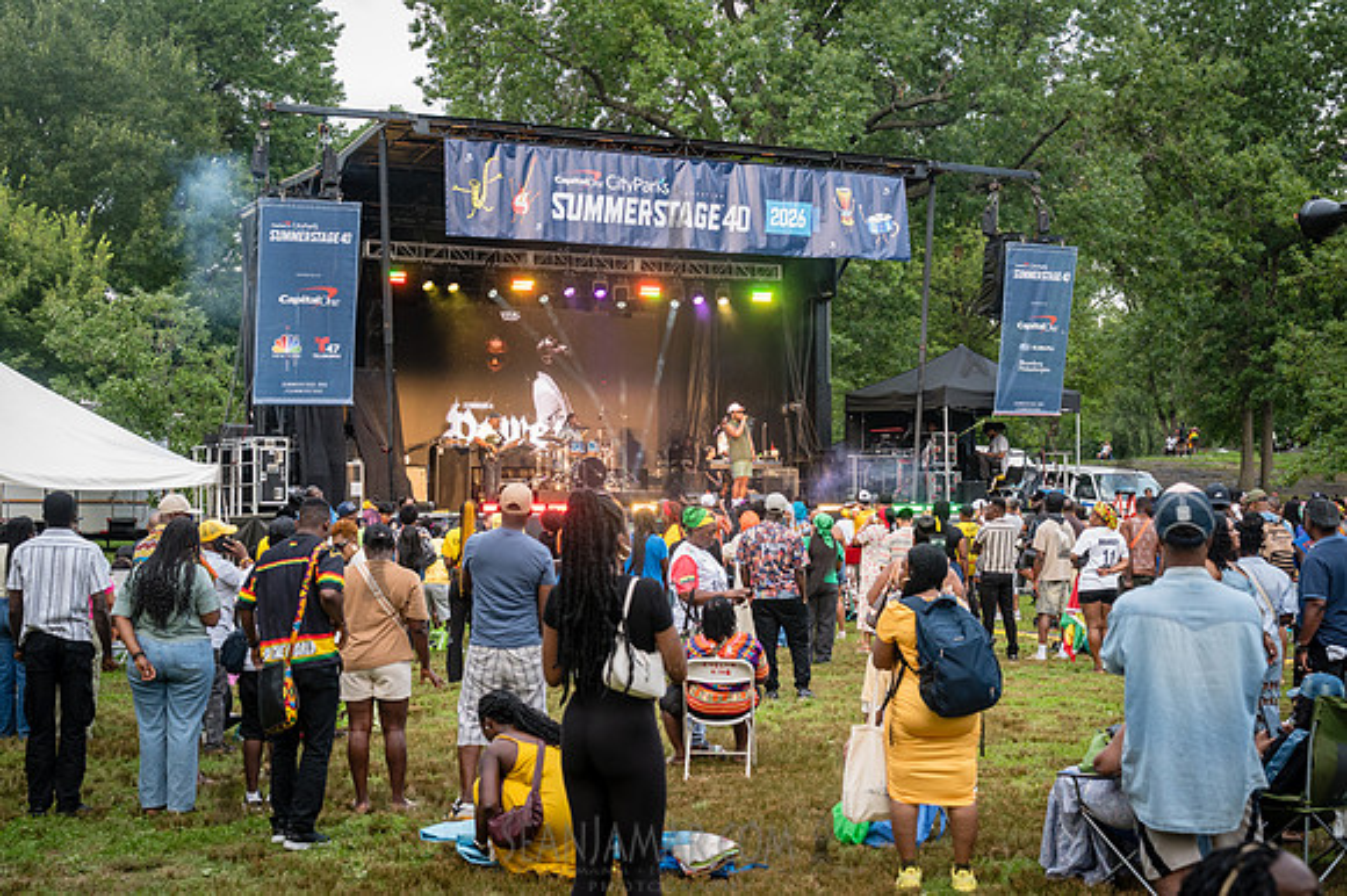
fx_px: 1943
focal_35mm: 52
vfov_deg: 26.0
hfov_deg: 38.2
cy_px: 448
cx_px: 674
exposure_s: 1/200
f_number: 4.5
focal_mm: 48
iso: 1600
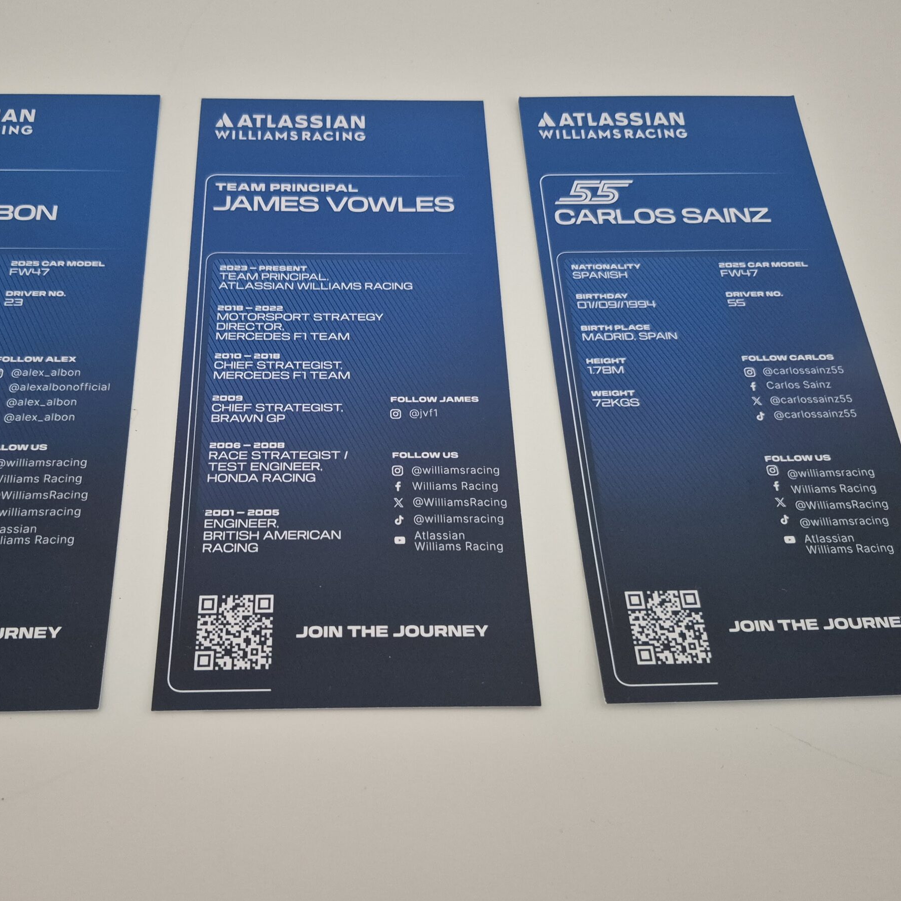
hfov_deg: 55.3
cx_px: 372
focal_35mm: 29
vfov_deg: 55.6
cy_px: 439
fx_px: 854
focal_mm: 5.4
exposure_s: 1/100
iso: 1250
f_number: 1.8
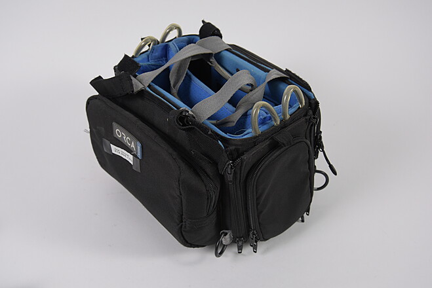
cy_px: 144
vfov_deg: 28.1
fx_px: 576
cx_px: 216
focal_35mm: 48
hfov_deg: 41.1
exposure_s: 1/400
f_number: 8
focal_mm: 48
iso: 800
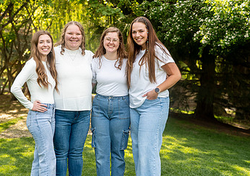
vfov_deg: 18.8
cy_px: 117
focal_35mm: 75
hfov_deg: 26.5
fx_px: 530
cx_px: 101
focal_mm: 42
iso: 250
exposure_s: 1/250
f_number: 5.6
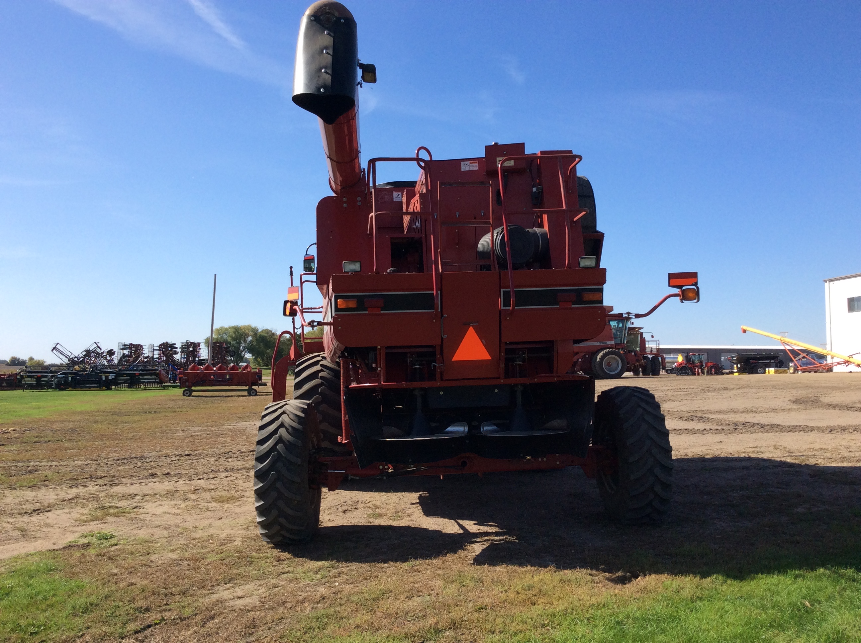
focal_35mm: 32
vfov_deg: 44.1
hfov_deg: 56.9
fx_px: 795
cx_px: 430
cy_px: 322
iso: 32
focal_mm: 3.3
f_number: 2.4
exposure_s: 1/1300
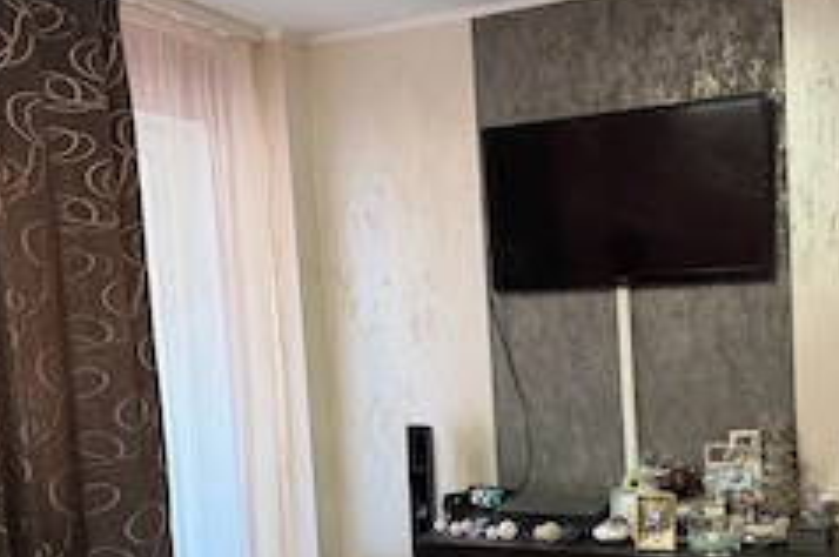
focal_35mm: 42
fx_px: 977
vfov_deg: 31.6
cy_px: 370
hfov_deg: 46.3
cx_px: 479
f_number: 1.78
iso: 400
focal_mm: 6.76
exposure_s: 1/50
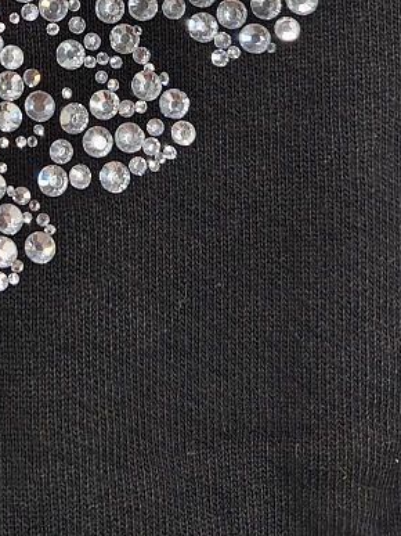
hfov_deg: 20.5
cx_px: -76
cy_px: -140
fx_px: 1035
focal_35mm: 67
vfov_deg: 25.4
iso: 1377
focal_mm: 5.56
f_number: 1.88
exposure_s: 1/50
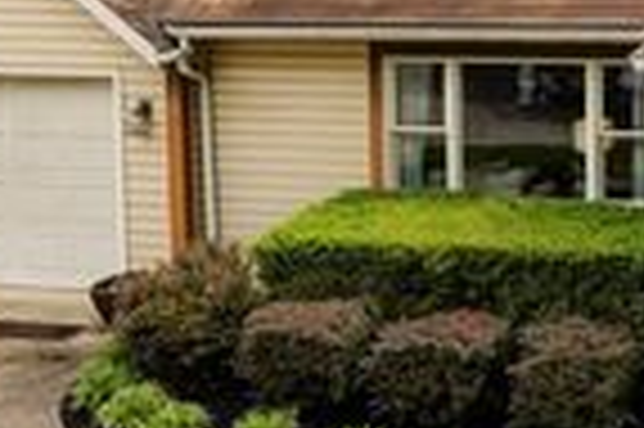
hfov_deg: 34.0
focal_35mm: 51
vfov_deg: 24.8
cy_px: -25
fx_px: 913
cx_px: 698
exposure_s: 1/125
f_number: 11
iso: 400
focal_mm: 14.6
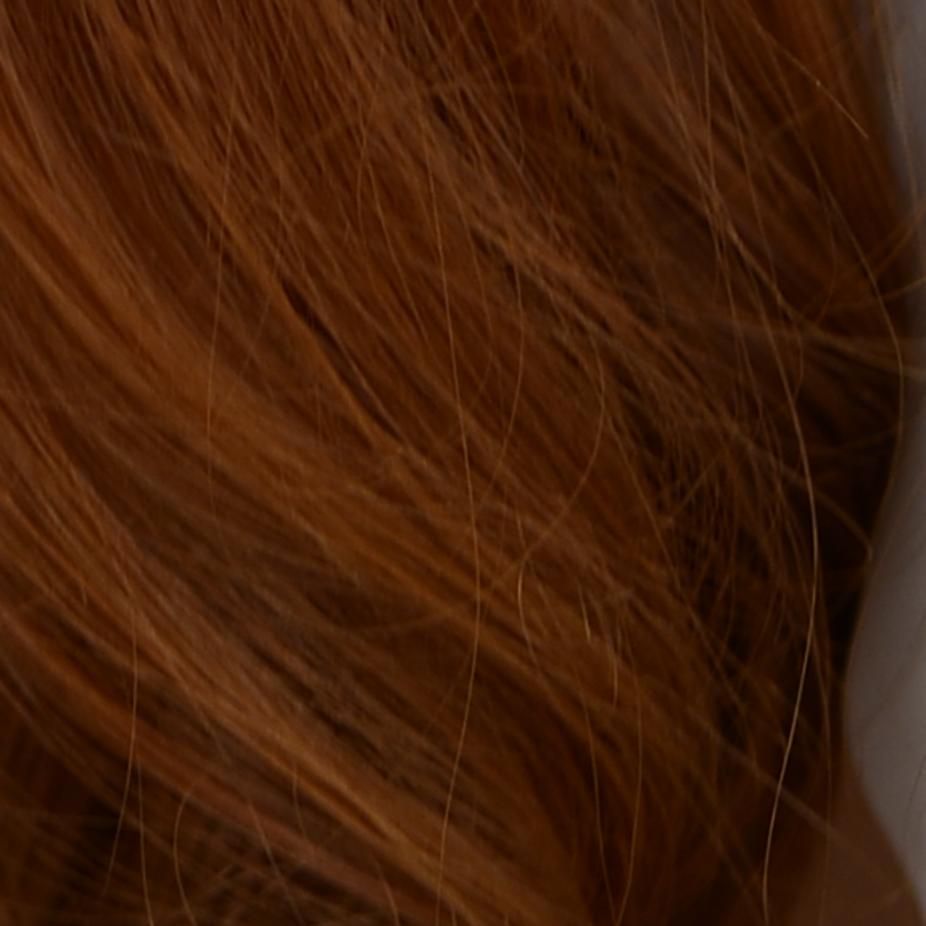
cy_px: -1828
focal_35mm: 408
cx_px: -1715
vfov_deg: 4.2
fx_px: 12348
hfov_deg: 4.2
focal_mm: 50
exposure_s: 1/160
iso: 100
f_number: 2
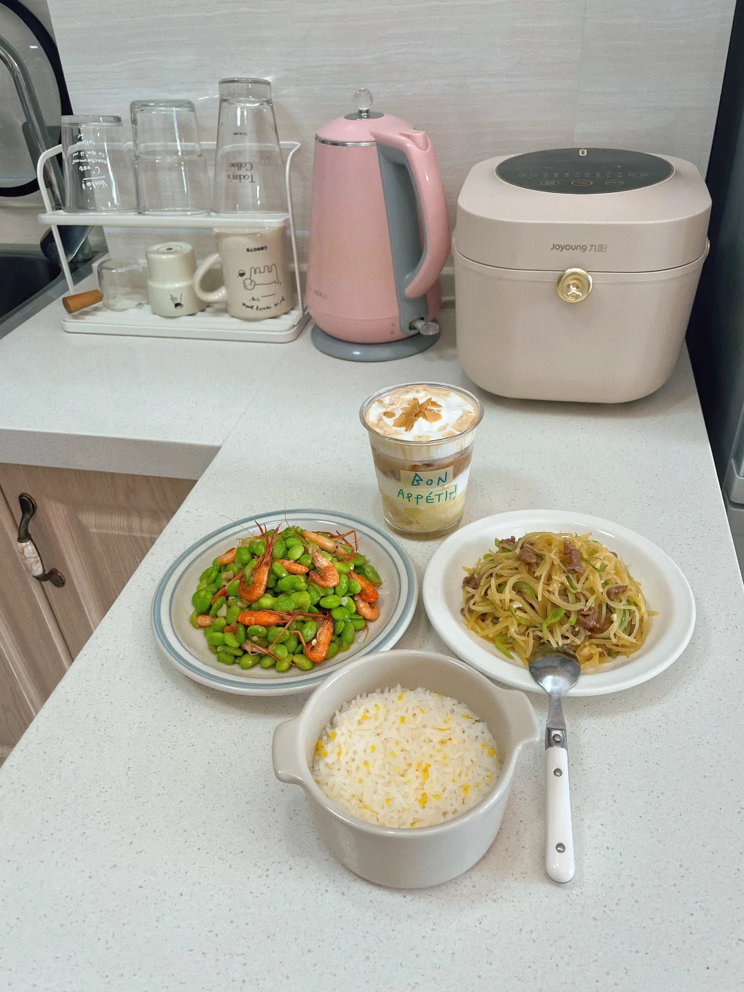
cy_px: 496
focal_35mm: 26
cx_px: 372
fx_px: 745
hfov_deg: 53.1
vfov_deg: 67.3
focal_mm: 5.1
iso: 50
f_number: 1.6
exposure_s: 1/100
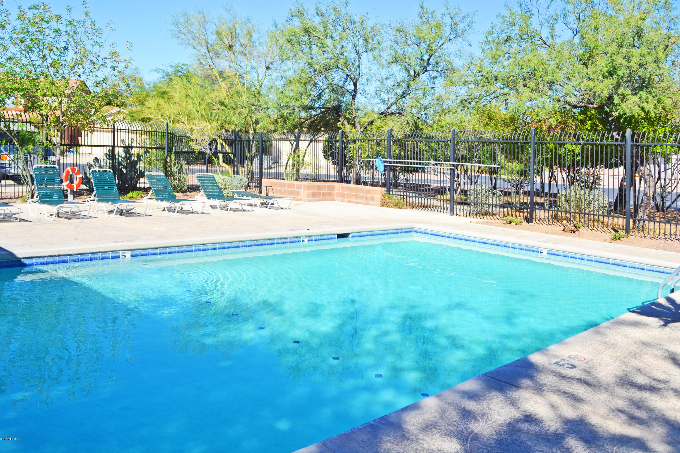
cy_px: 220
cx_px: 349
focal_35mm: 31
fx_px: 585
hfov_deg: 60.3
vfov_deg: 42.3
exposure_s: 1/250
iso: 100
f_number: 8
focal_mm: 20
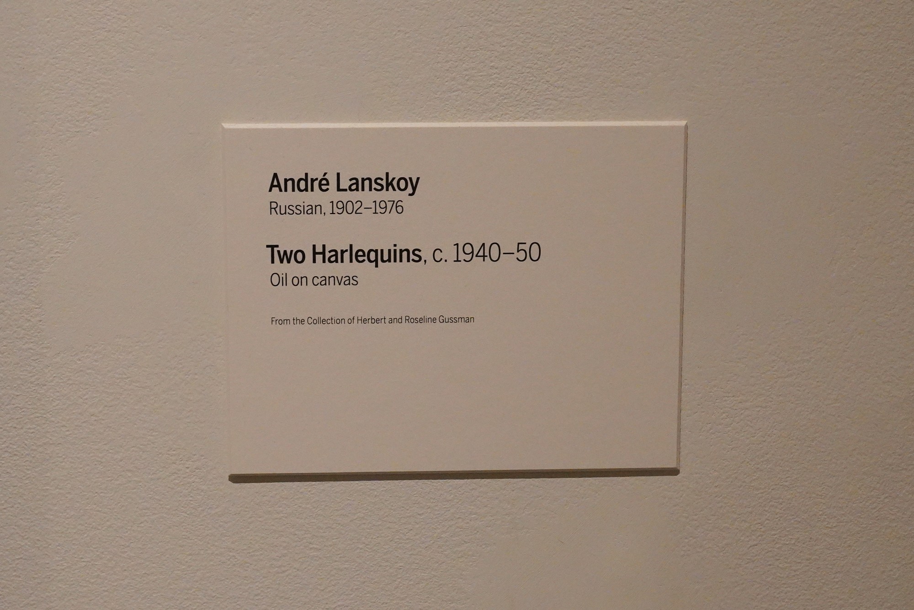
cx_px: 457
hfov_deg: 46.4
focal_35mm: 42
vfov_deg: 31.9
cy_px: 305
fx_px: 1066
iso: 6400
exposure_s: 1/100
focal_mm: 42
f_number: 11
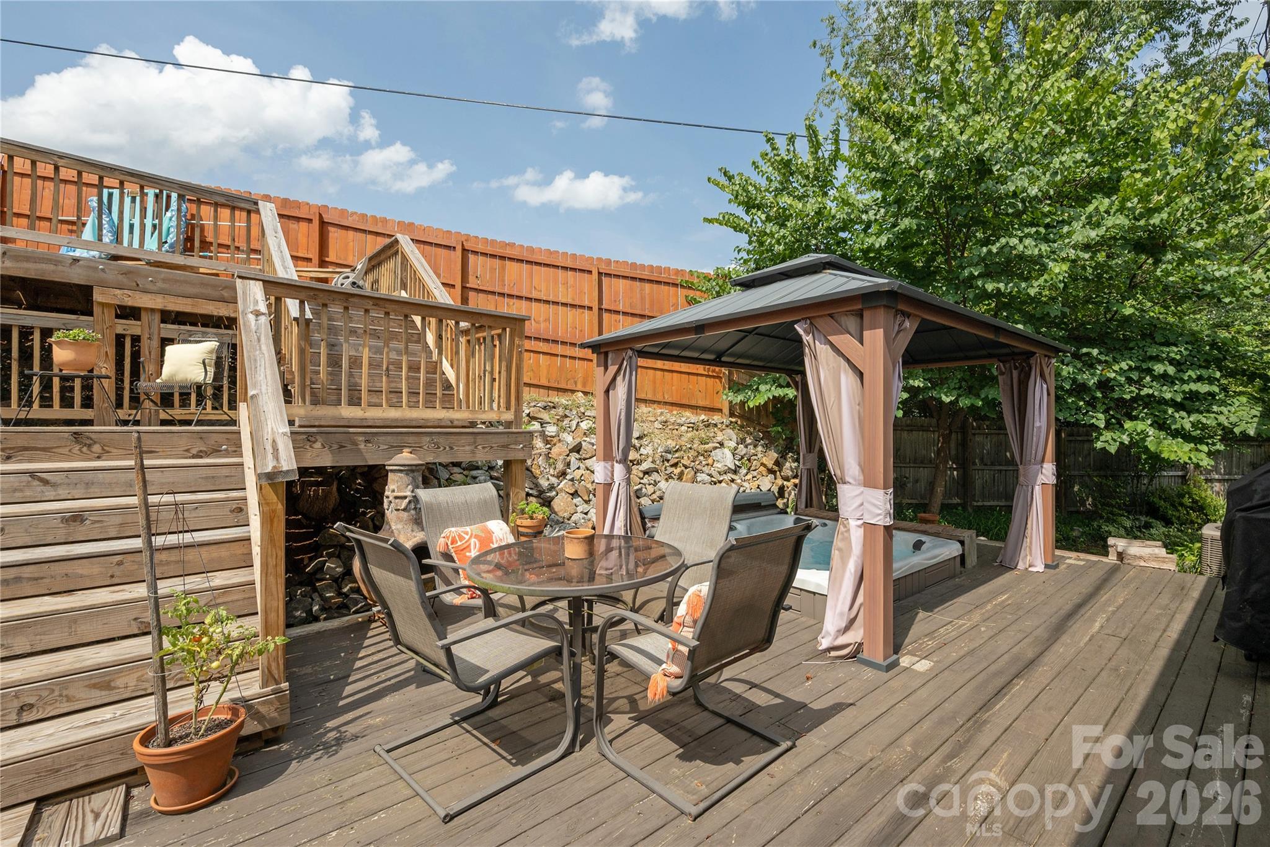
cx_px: 635
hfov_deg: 104.3
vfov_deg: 81.2
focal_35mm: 14
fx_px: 494
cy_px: 424
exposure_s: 1/1250
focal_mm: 14
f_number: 7.1
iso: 320
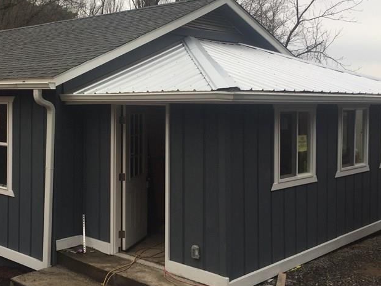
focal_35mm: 48
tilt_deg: -0.3
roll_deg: -0.7
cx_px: 106
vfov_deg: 30.1
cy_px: 104
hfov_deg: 38.9
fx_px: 528
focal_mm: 4.15
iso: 32
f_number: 2.2
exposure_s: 1/149
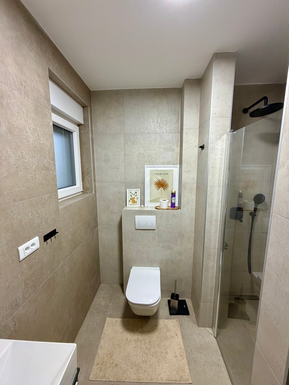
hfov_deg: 85.7
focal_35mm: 14
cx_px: 144
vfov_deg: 102.1
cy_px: 192
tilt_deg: -8.7
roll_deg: +0.7
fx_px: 156
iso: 320
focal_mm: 2.22
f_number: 2.2
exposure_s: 1/100
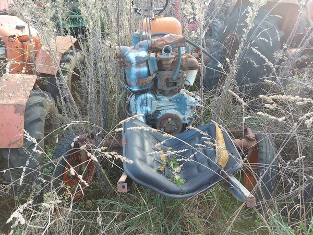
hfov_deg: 71.6
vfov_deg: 56.8
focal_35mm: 24
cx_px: 156
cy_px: 118
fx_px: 217
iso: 40
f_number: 1.8
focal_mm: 5.23
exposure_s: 1/60
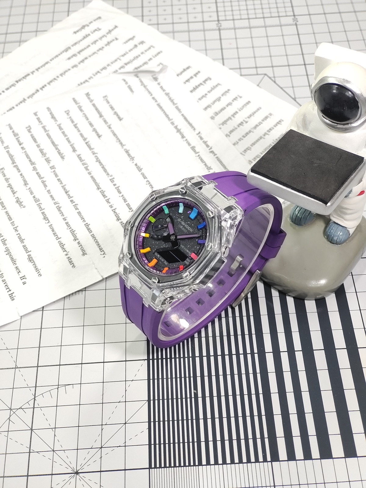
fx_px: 705
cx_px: 183
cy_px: 244
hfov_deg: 29.1
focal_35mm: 50
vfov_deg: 38.2
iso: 56
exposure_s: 1/50
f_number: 2.08
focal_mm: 7.55
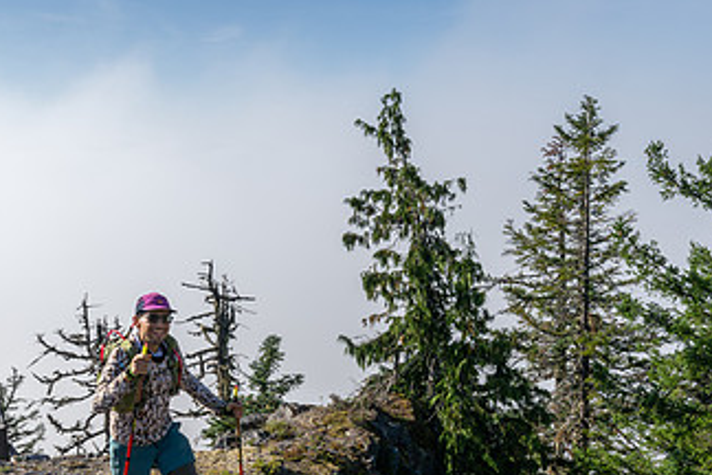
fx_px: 850
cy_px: 351
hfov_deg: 45.3
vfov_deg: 30.7
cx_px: 310
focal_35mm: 43
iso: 400
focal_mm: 24
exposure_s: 1/320
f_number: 16
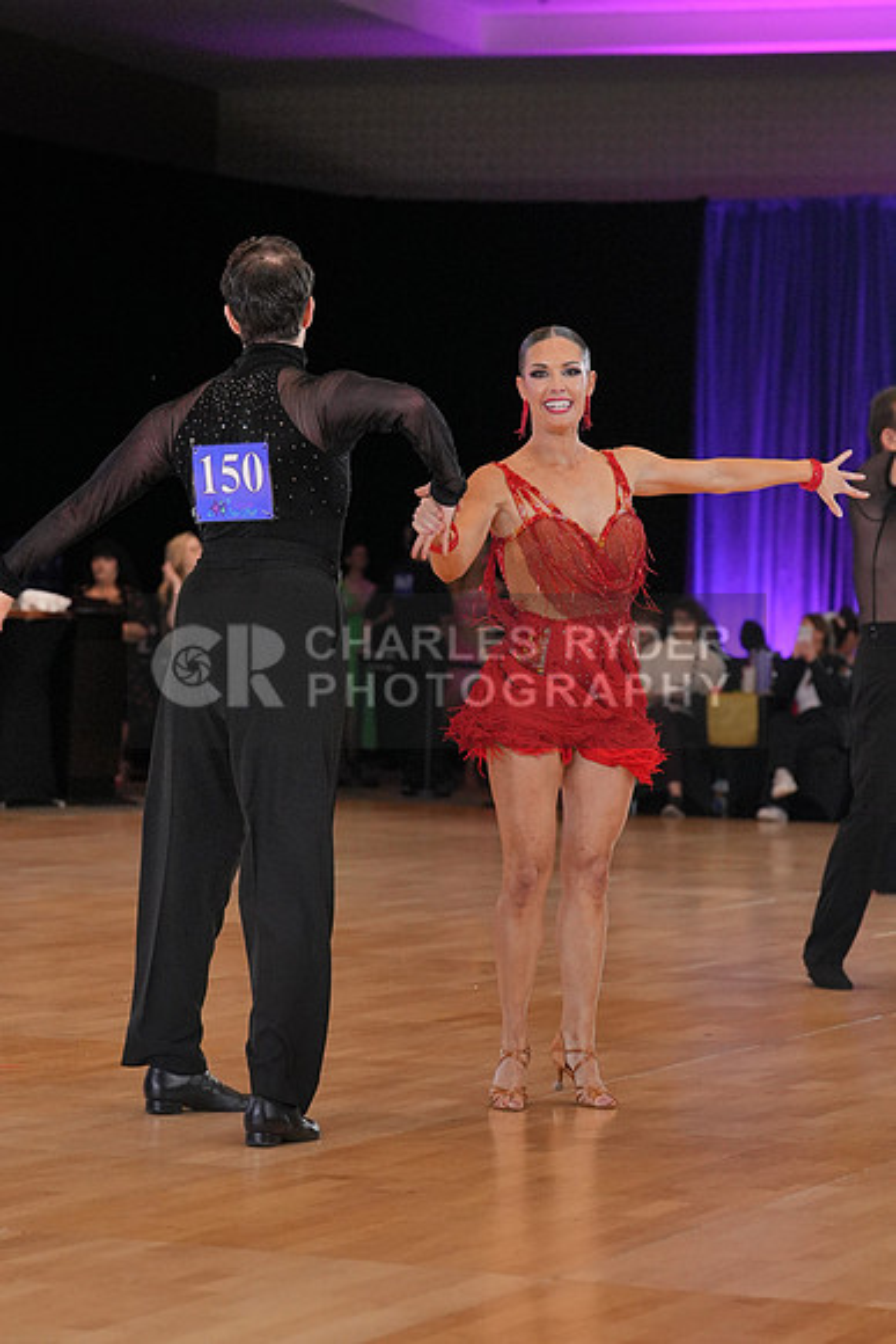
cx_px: 448
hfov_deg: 12.6
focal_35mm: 109
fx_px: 4067
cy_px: 672
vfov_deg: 18.8
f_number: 3.5
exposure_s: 1/500
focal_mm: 73
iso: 2000
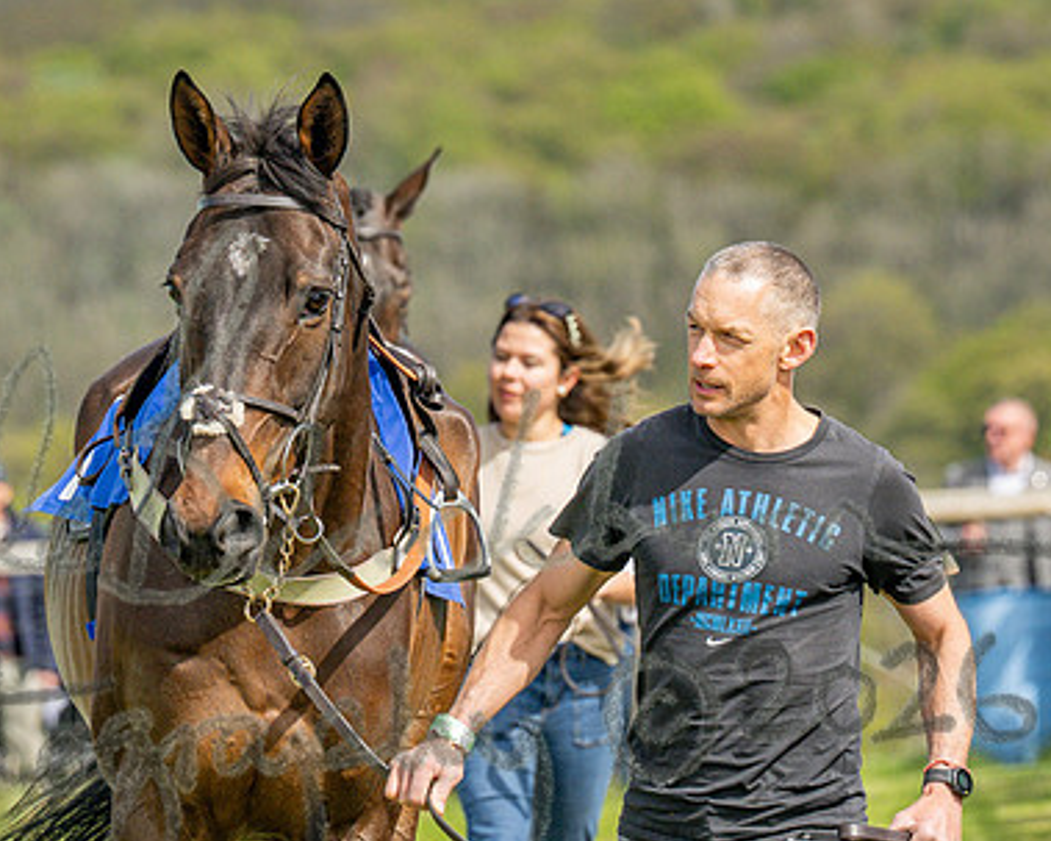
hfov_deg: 4.7
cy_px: 422
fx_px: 12843
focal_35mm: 413
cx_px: 412
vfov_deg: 3.7
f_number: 4.5
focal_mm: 165
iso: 400
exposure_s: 1/2500
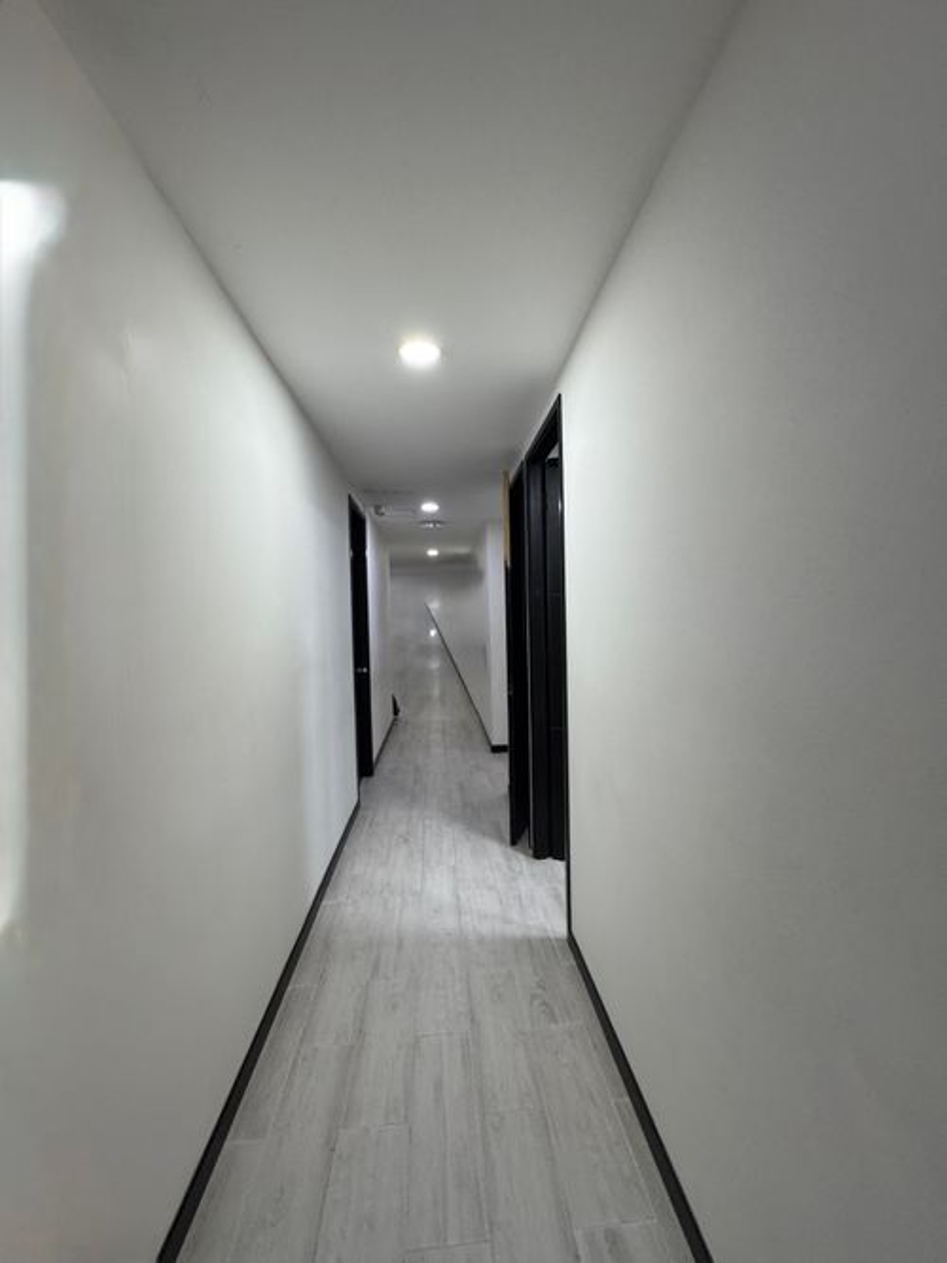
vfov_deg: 102.1
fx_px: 511
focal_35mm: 14
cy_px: 632
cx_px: 474
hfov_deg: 85.7
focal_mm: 2.22
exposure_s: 1/60
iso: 250
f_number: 2.2
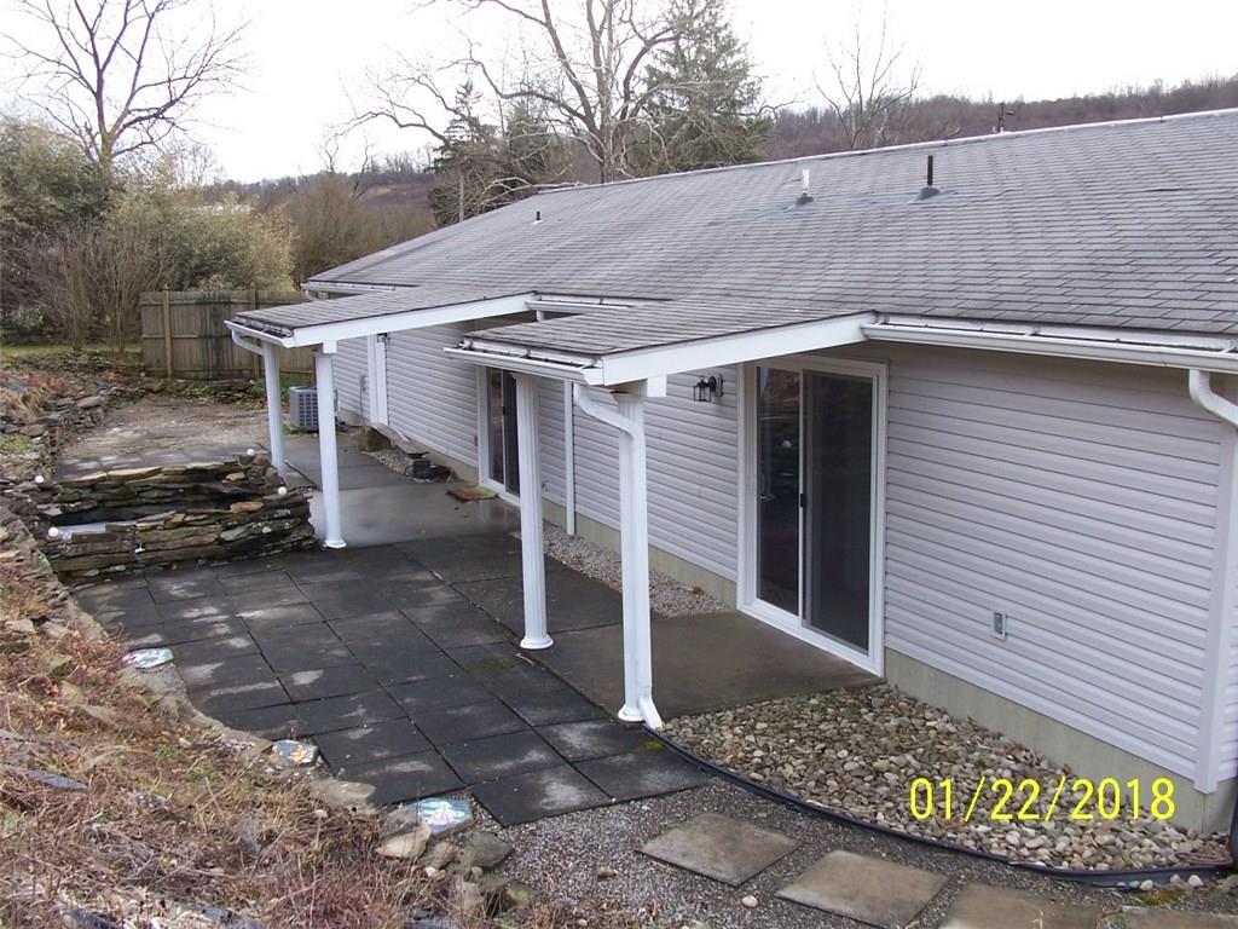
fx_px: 1252
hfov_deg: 52.6
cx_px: 619
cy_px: 464
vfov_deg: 40.7
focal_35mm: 35
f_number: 2.8
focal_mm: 6
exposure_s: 1/250
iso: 80
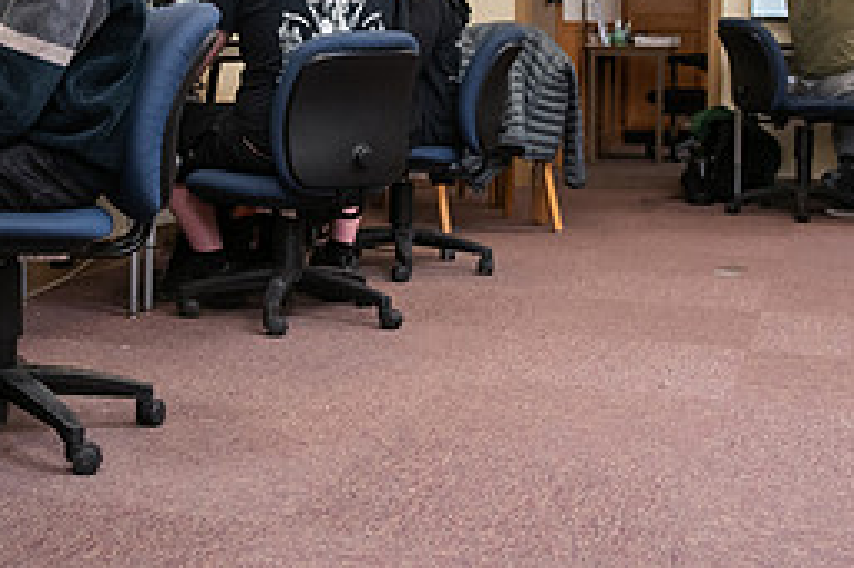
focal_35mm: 70
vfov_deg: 19.0
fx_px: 1659
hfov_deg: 28.5
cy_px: 35
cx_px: 233
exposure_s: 1/200
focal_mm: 31
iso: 1600
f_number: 4.5
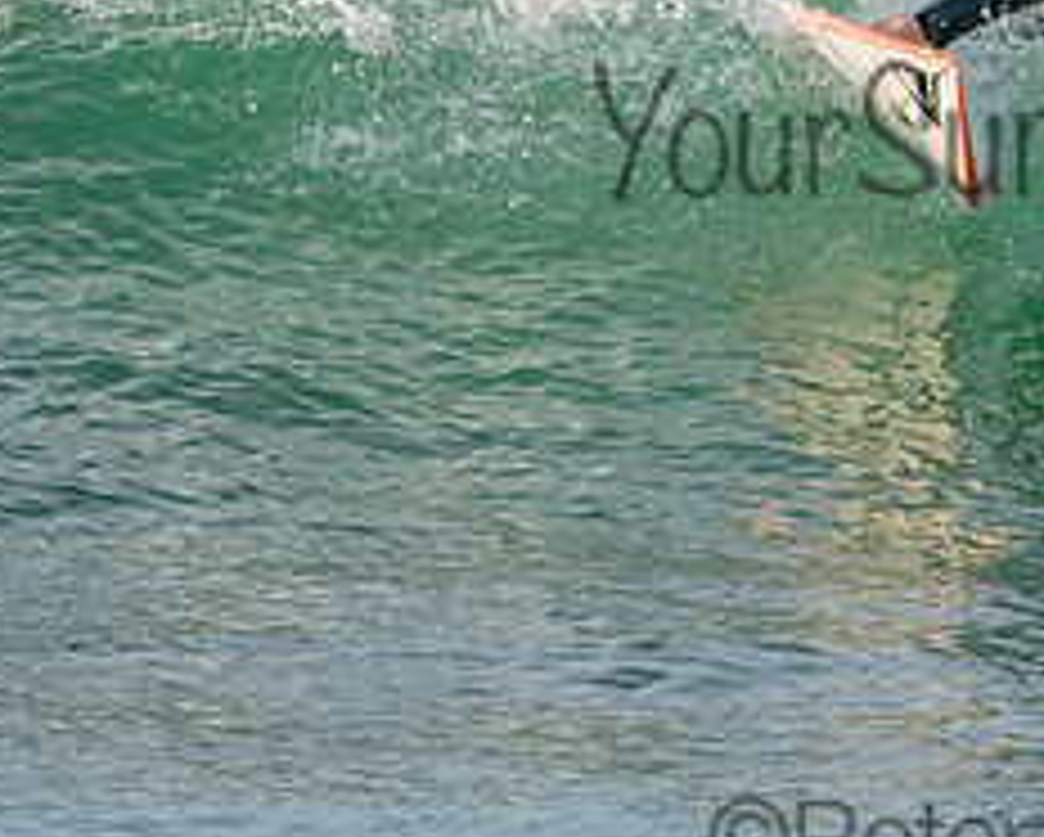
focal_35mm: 1875
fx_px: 57983
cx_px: 1058
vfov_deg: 0.8
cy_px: 92
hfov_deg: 1.0
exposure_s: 1/1250
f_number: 11
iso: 4000
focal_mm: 800
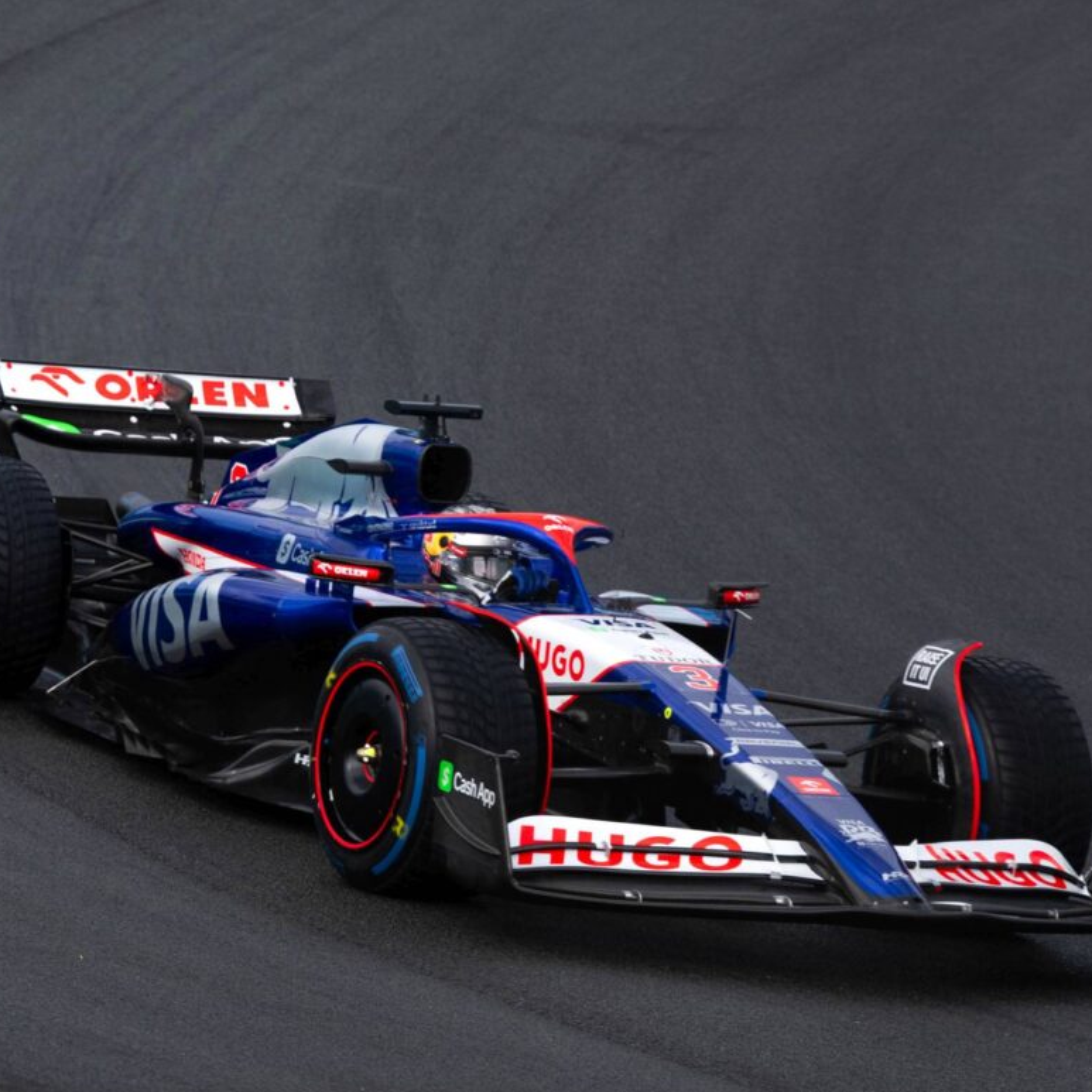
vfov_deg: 16.1
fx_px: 3855
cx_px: 492
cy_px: 545
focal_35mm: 108
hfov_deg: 16.1
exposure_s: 1/2500
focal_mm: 84
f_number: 3.2
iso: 200
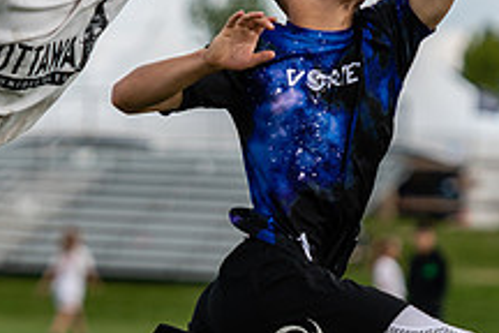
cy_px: 175
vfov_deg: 2.5
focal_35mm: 545
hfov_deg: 3.8
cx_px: 178
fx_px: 7554
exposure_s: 1/1250
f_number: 2.8
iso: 100
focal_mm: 135
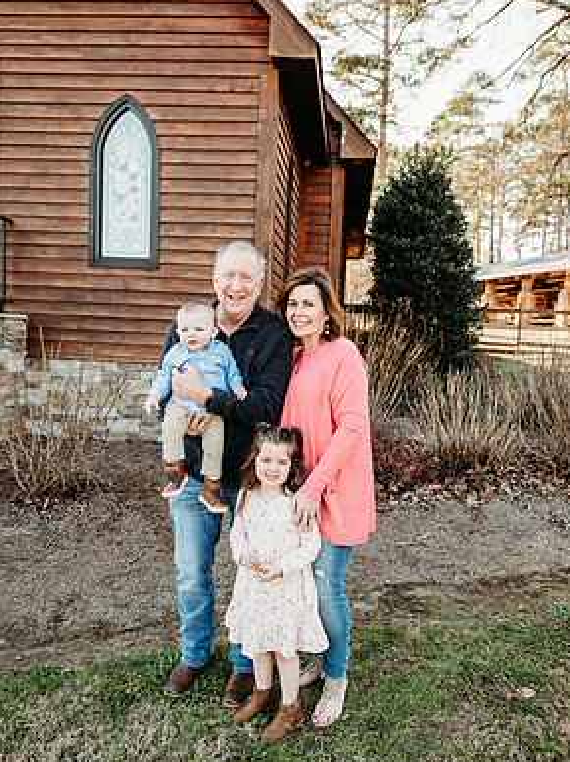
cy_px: 408
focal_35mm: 27
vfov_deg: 65.3
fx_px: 594
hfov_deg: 51.3
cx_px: 295
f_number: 2.8
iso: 250
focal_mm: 24
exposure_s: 1/320
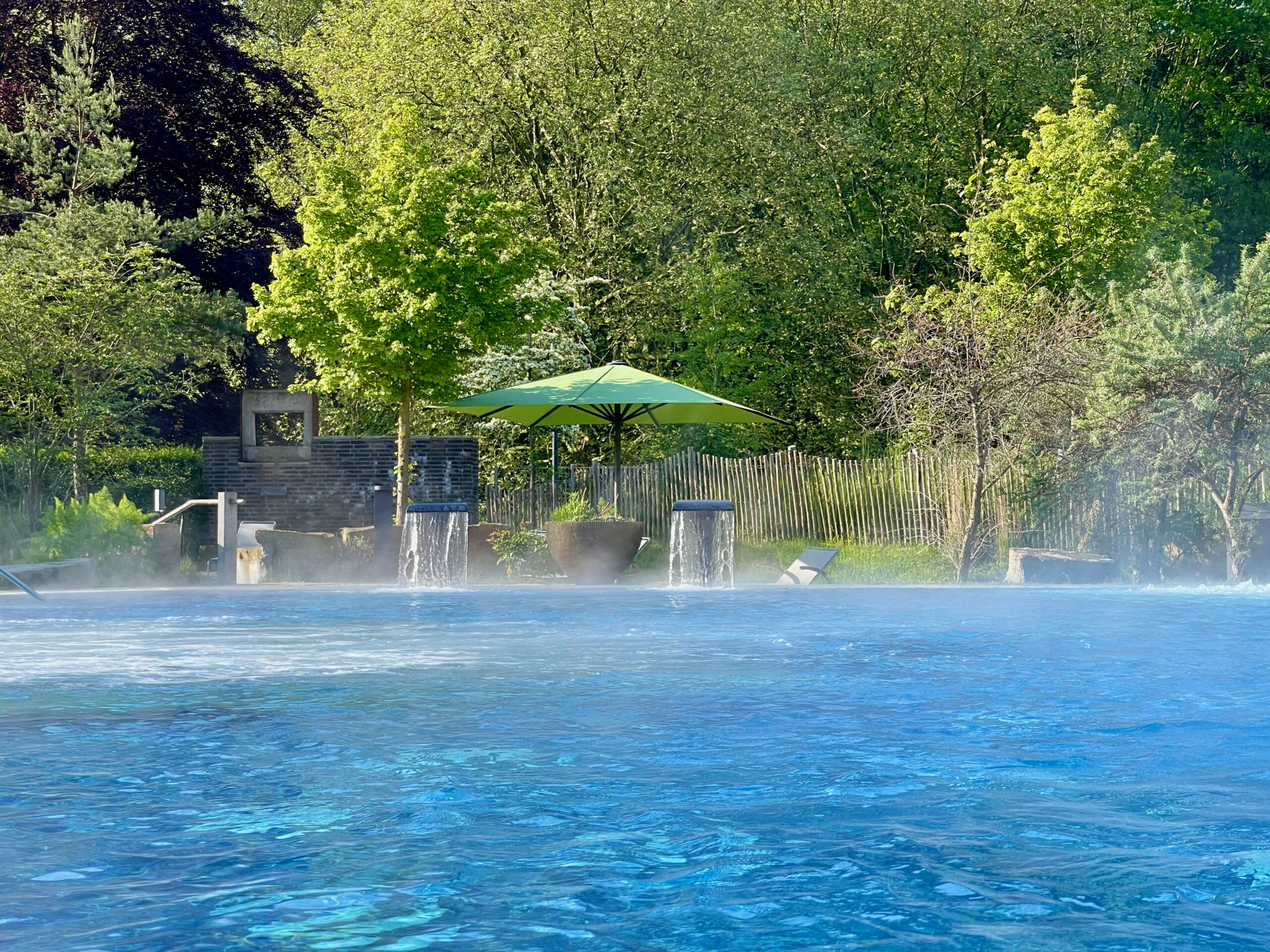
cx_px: 635
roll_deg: +2.3
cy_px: 476
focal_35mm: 64
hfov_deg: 30.3
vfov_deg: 22.9
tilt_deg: +2.0
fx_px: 2348
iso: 20
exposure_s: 1/449
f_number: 2.2
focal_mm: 7.5
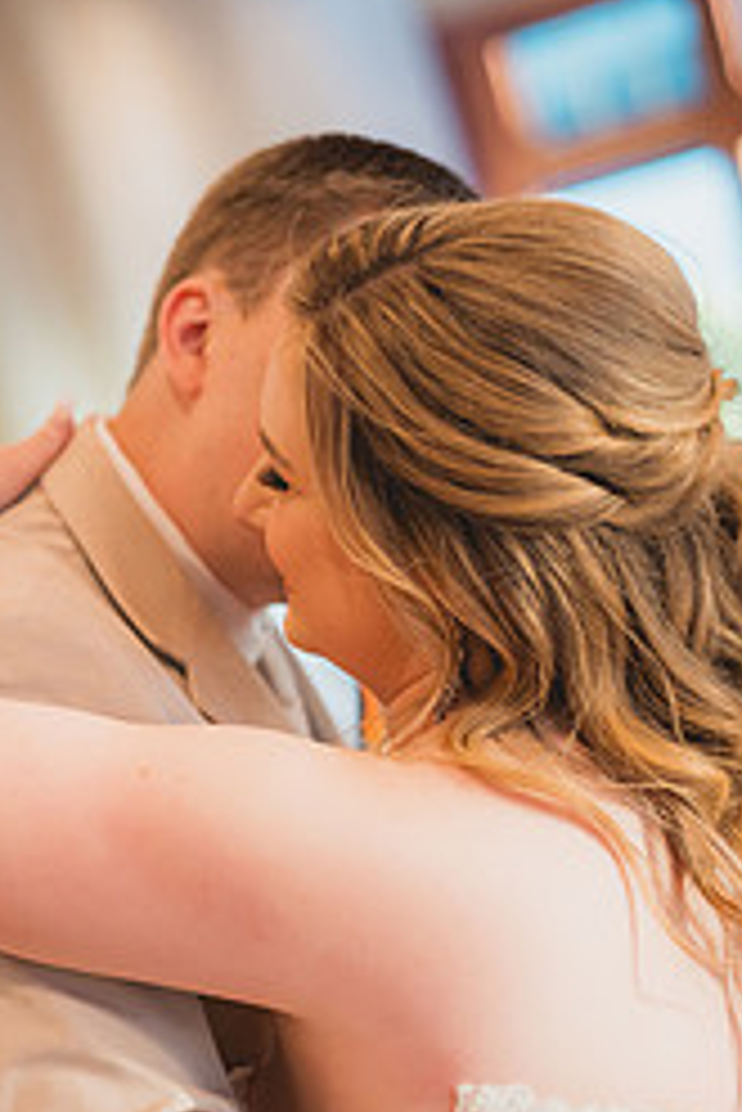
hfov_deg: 14.9
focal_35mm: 91
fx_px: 2809
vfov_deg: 22.3
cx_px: 117
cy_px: 765
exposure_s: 1/800
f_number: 1.4
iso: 1250
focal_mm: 50
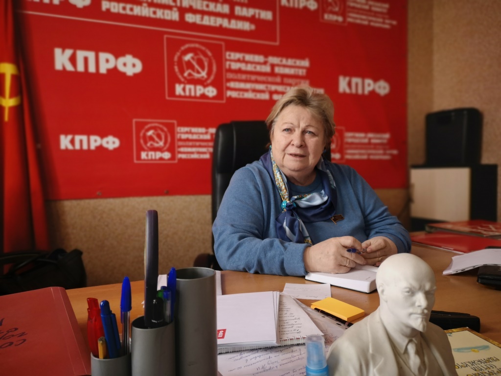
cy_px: 188
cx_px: 250
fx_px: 391
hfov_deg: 65.3
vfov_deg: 51.4
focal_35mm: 27
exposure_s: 1/50
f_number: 1.8
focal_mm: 3.95
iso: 160
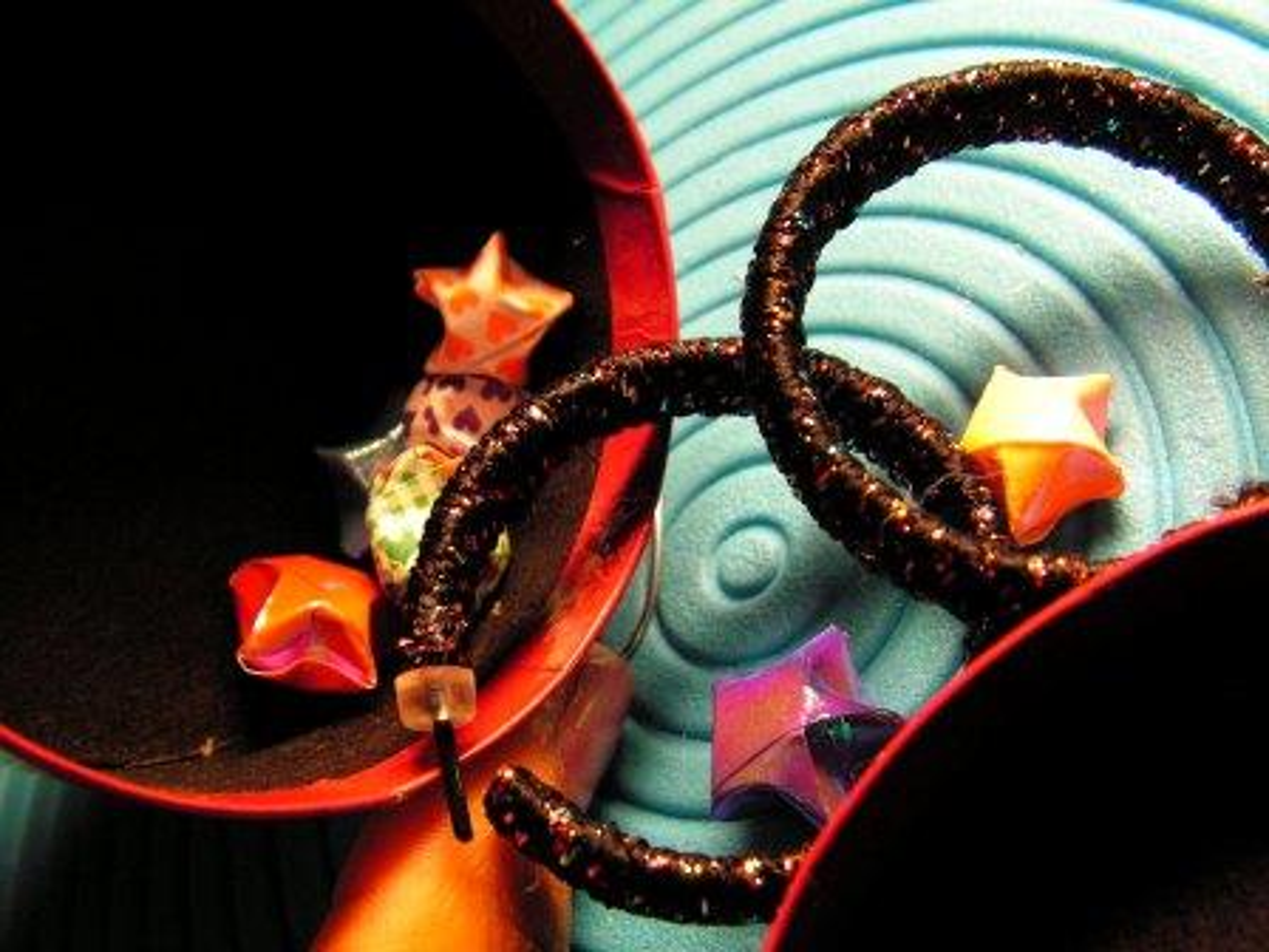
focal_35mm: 36
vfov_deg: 39.7
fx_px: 1320
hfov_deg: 51.4
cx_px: 634
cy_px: 476
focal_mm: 6
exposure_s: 1/40
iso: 125
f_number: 3.2
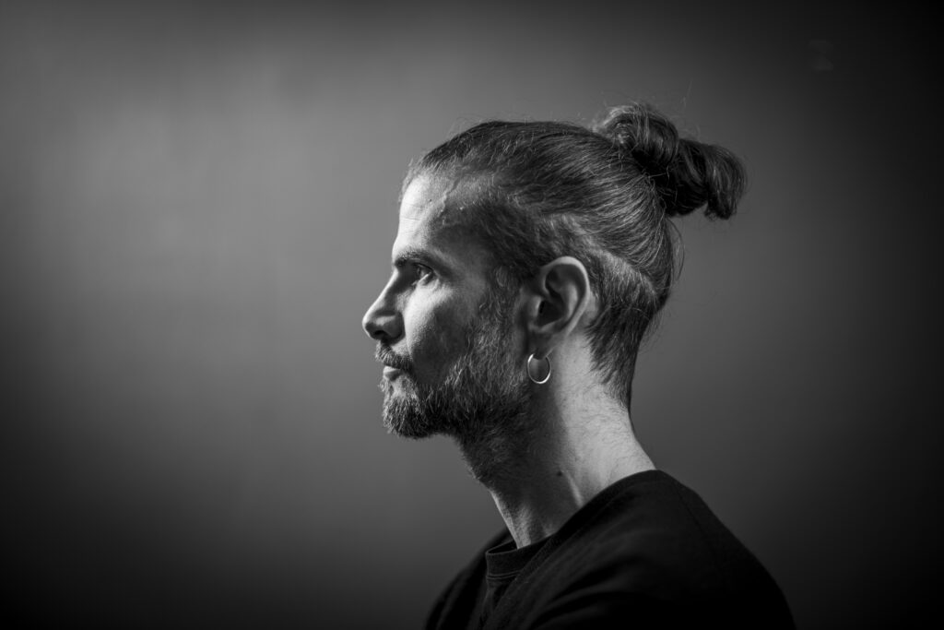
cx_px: 472
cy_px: 315
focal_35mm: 50
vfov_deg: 27.0
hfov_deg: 39.6
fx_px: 1311
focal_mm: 50
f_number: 1.4
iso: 31
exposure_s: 1/160
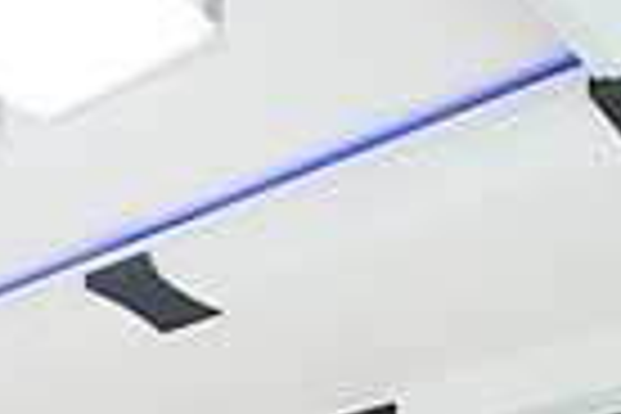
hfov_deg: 22.4
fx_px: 1501
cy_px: 1004
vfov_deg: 12.3
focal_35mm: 87
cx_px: -22
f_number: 4
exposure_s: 1/80
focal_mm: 10
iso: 800
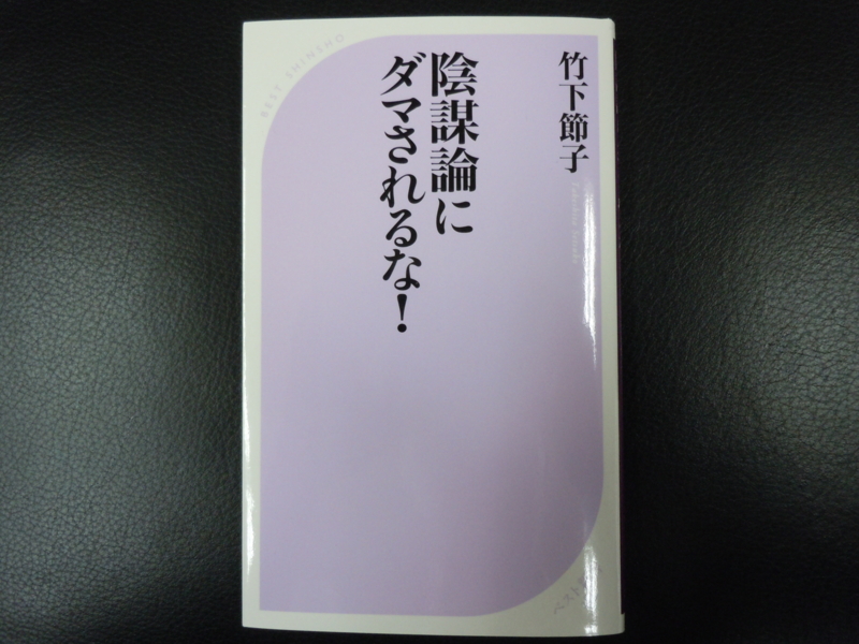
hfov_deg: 63.4
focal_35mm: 28
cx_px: 430
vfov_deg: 49.7
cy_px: 322
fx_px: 695
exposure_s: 1/40
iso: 400
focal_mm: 5
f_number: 3.7
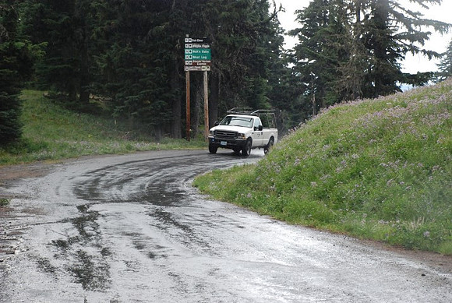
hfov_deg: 19.4
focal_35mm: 105
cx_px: 226
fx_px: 1321
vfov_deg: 13.1
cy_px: 152
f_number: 5.6
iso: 1600
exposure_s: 1/400
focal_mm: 70
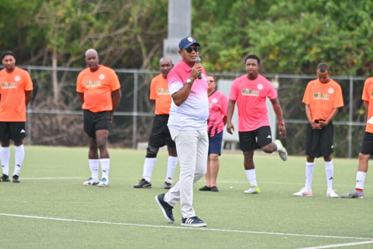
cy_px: 124
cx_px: 186
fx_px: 3108
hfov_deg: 6.9
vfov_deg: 4.6
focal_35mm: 300
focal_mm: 200
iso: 1600
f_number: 3.2
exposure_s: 1/3200
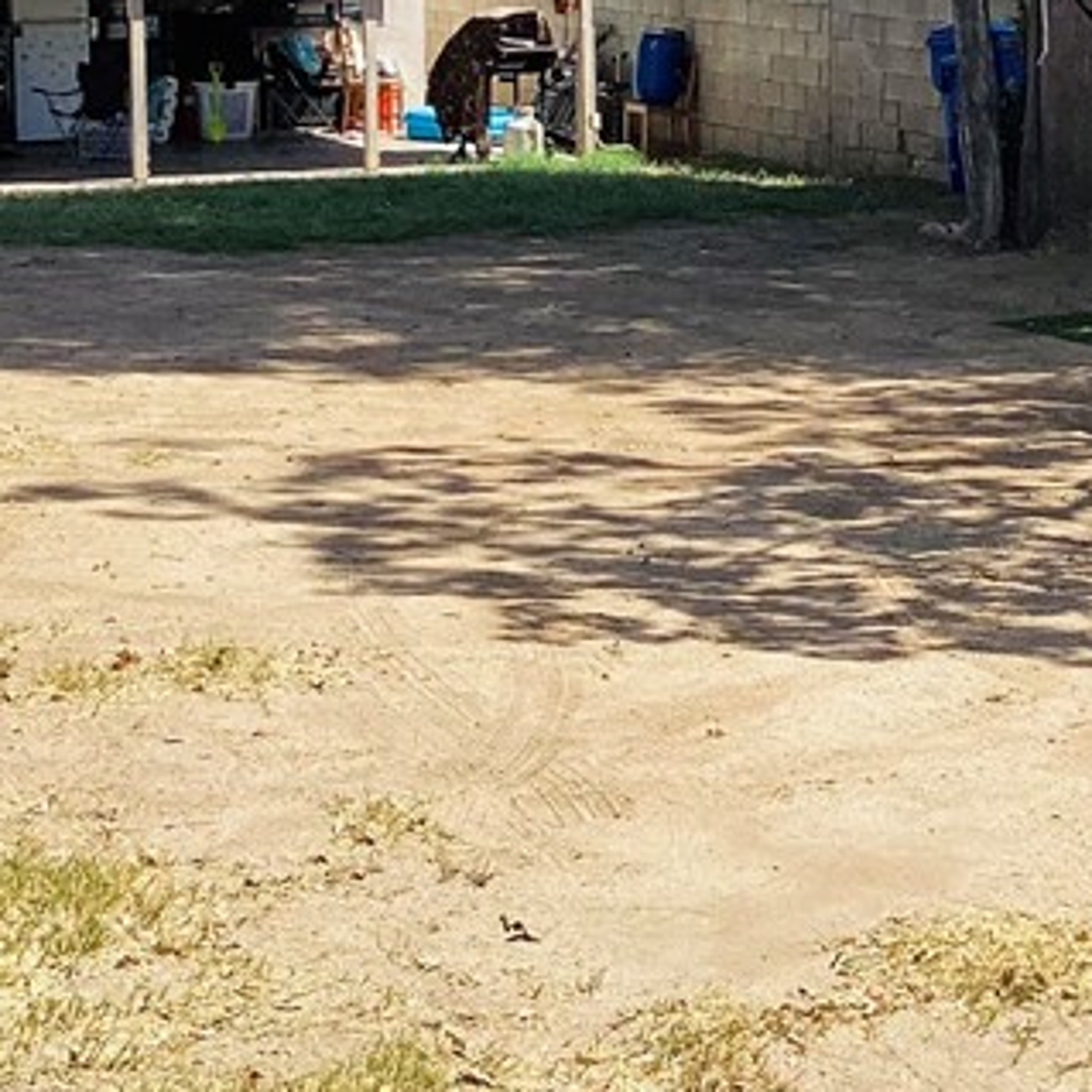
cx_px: 804
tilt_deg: -7.0
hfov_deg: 19.6
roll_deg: -1.5
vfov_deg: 19.5
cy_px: 178
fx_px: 3141
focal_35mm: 88
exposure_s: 1/947
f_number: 2.4
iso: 25
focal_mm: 3.3
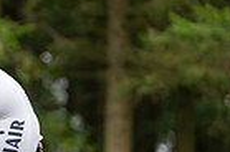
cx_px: -144
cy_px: 188
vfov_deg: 2.9
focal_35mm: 477
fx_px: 3041
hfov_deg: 4.3
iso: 1250
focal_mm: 114
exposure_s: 1/1250
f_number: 2.8
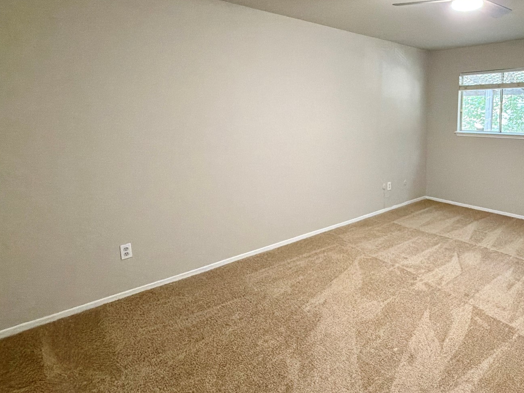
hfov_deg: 73.7
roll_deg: +0.1
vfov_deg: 60.1
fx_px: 333
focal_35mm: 22
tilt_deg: -6.1
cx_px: 355
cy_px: 143
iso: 500
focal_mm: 2.22
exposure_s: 1/60
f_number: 2.2
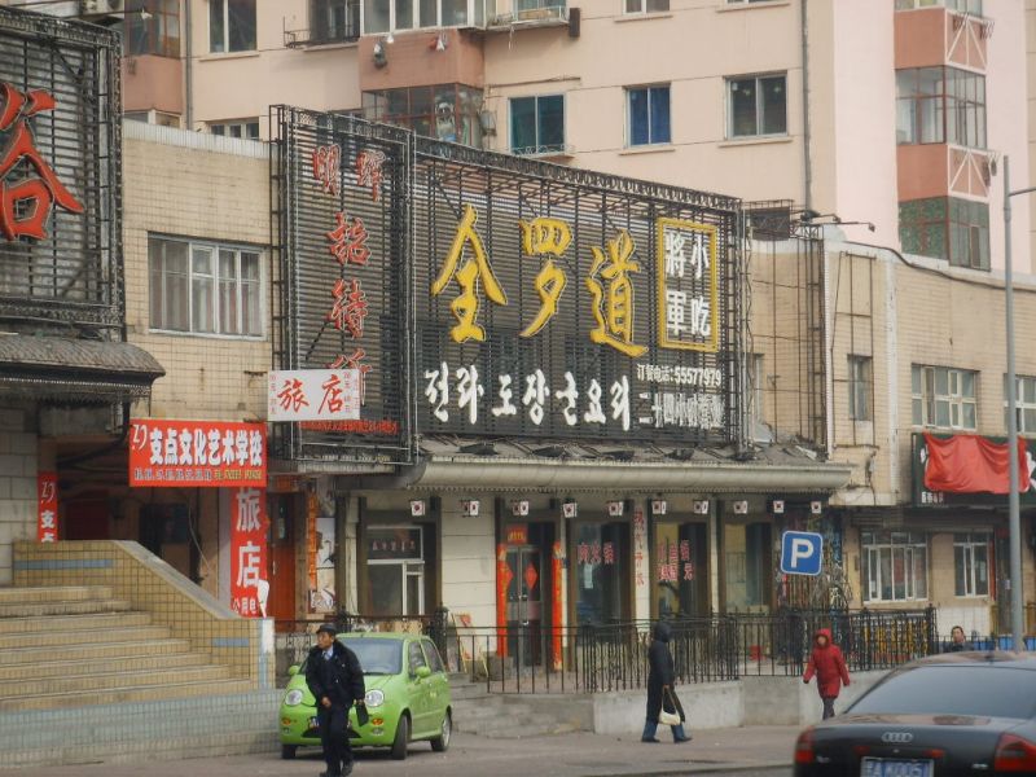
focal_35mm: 117
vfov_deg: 12.7
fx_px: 3502
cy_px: 388
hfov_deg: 16.8
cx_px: 518
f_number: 4.5
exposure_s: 1/180
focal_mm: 19.8
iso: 50
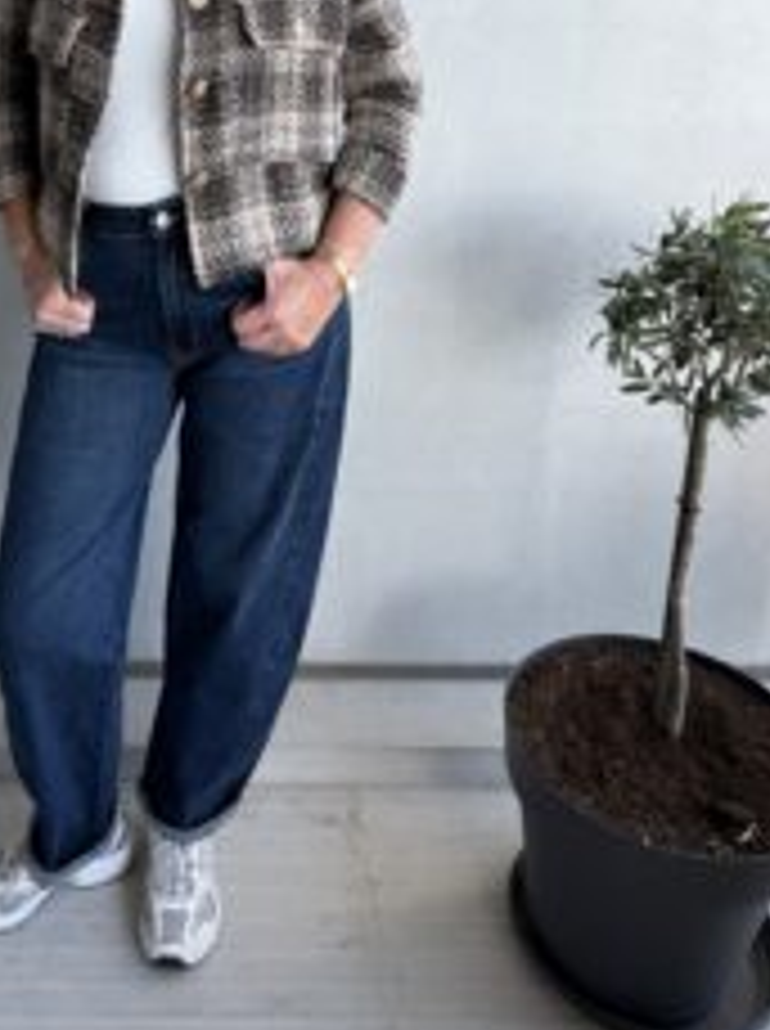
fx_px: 1249
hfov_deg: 33.3
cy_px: 166
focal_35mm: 42
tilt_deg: -16.0
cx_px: 158
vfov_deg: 42.3
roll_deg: -2.2
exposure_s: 1/459
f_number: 1.78
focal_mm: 6.76
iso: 80
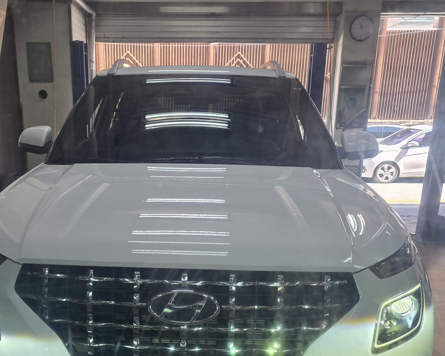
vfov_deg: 39.4
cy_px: 251
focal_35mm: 37
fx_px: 487
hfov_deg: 48.7
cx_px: 176
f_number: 1.7
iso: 50
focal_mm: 6.25
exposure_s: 1/120
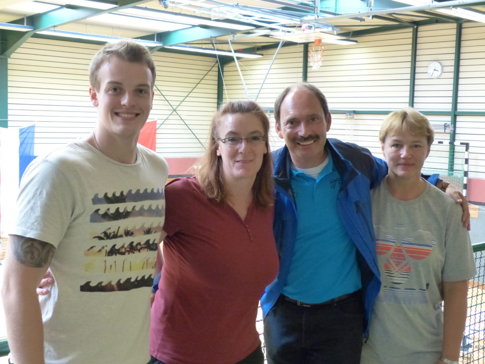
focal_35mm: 47
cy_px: 182
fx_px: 659
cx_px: 242
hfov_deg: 40.4
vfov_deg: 30.9
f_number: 2.8
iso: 800
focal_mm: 8.4
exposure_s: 1/40
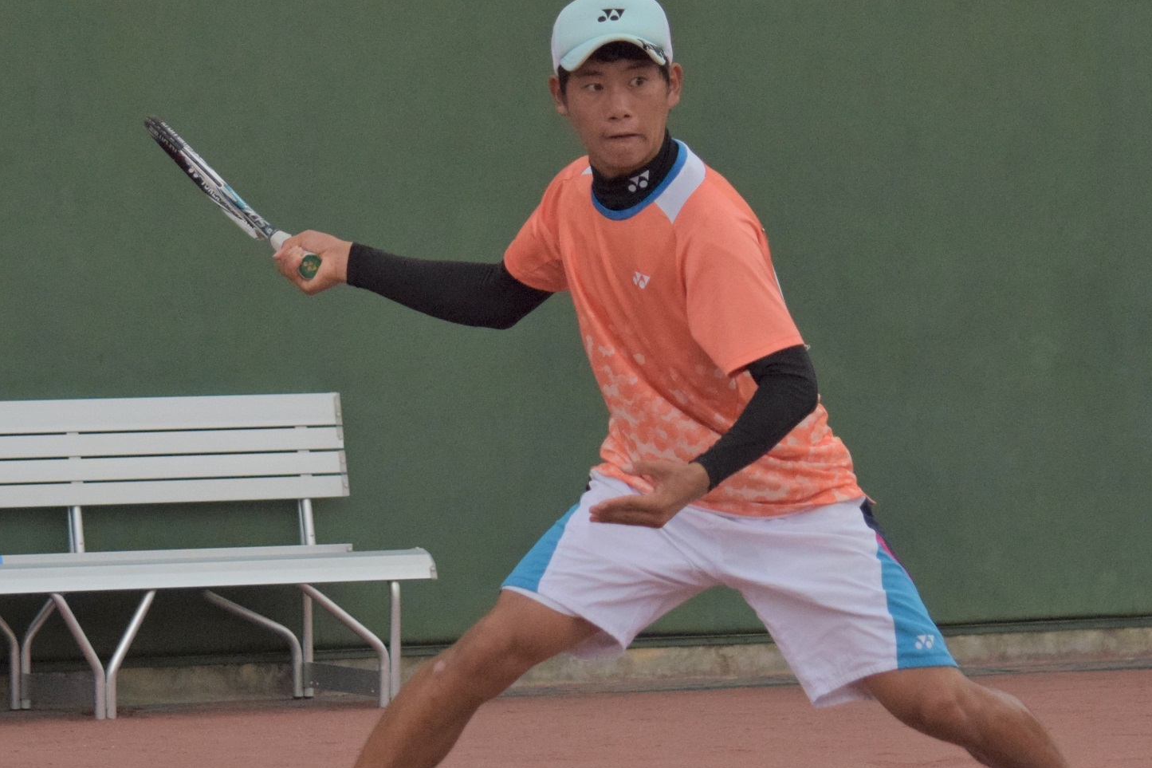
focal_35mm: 191
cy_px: 428
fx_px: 6111
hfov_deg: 10.8
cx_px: 618
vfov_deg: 7.2
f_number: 4.5
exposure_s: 1/2000
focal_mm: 92
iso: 2000
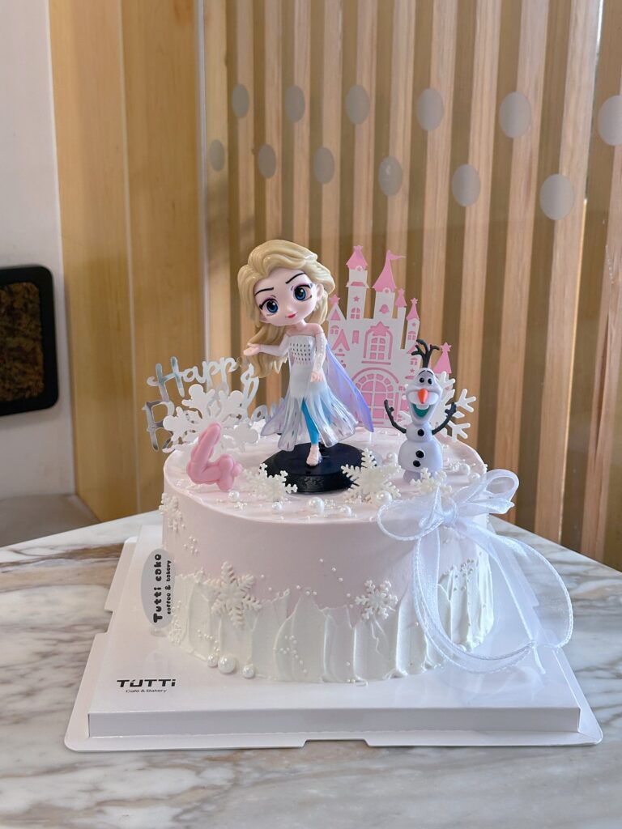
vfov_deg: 39.7
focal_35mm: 48
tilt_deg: -16.7
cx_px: 311
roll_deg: -0.9
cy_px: 414
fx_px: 1150
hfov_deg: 30.3
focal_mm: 6.86
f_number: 1.78
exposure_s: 1/50
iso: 125
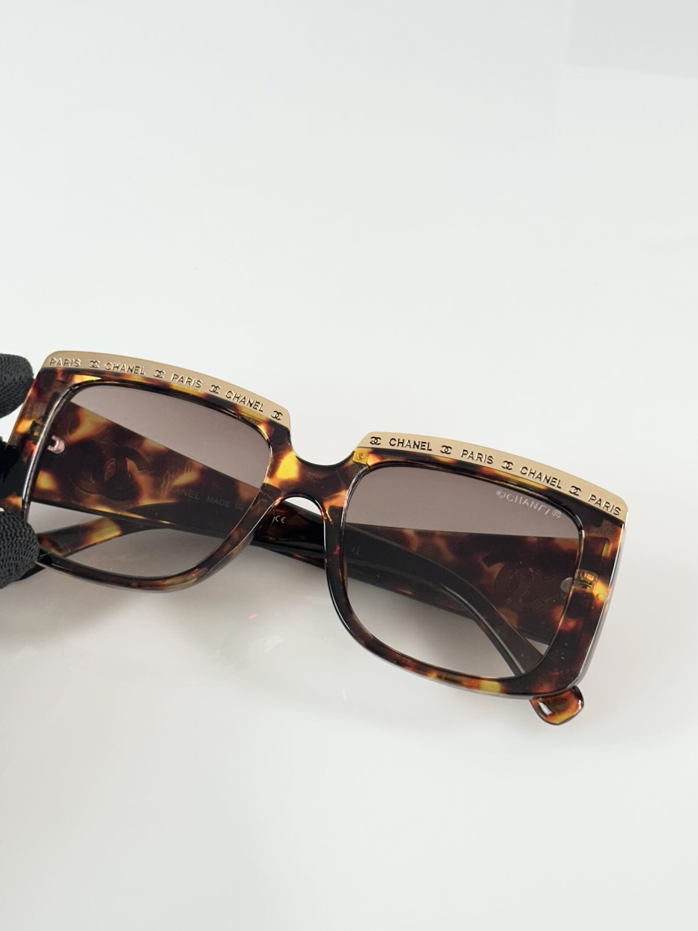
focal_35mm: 58
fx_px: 1560
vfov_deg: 33.2
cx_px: 299
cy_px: 501
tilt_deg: -49.4
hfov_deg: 25.2
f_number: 1.78
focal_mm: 6.86
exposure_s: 1/100
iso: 64
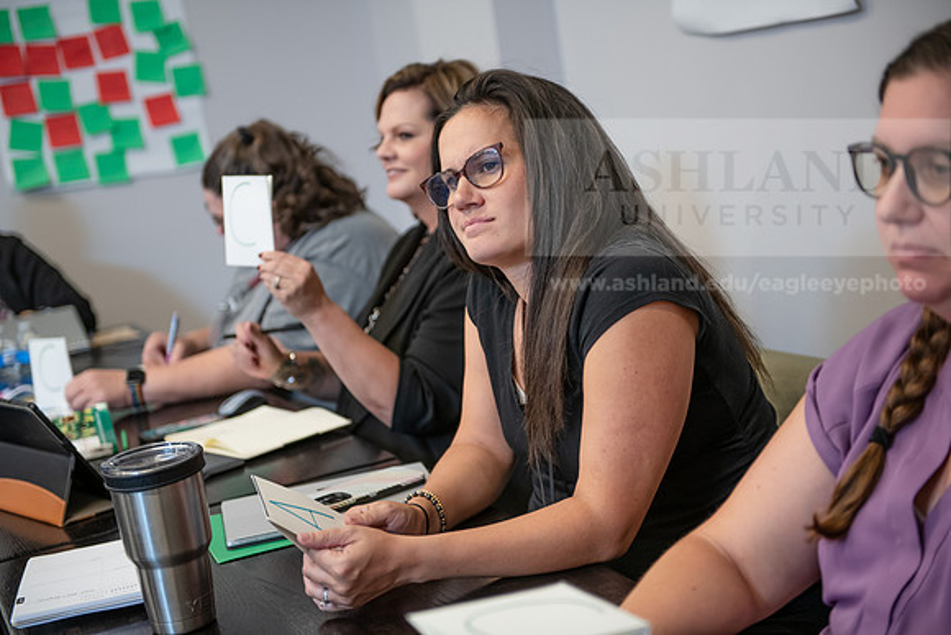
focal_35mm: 58
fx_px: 1532
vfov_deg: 23.4
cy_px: 318
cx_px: 476
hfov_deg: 34.5
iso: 800
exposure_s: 1/160
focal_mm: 58
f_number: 2.8
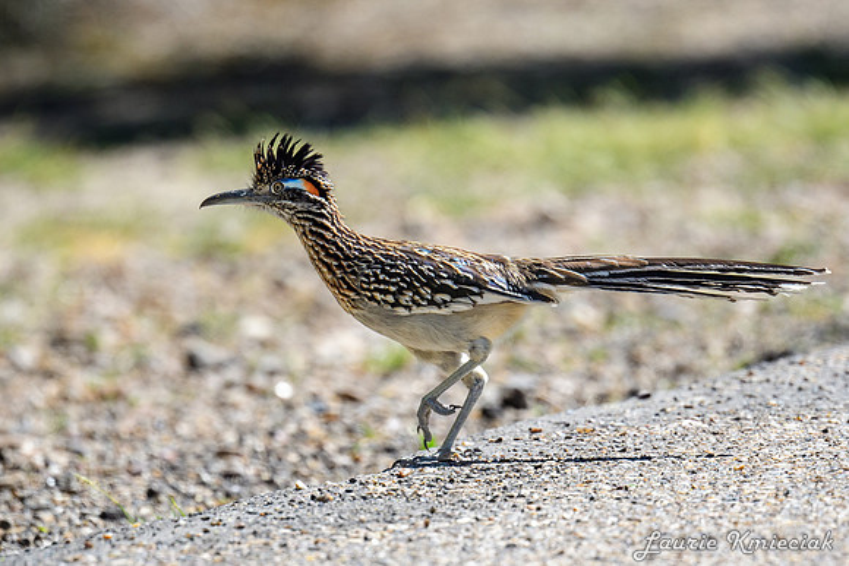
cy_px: 333
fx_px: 23813
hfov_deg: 2.0
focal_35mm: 1010
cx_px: 432
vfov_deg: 1.4
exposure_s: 1/1600
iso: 500
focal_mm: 500
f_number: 5.6
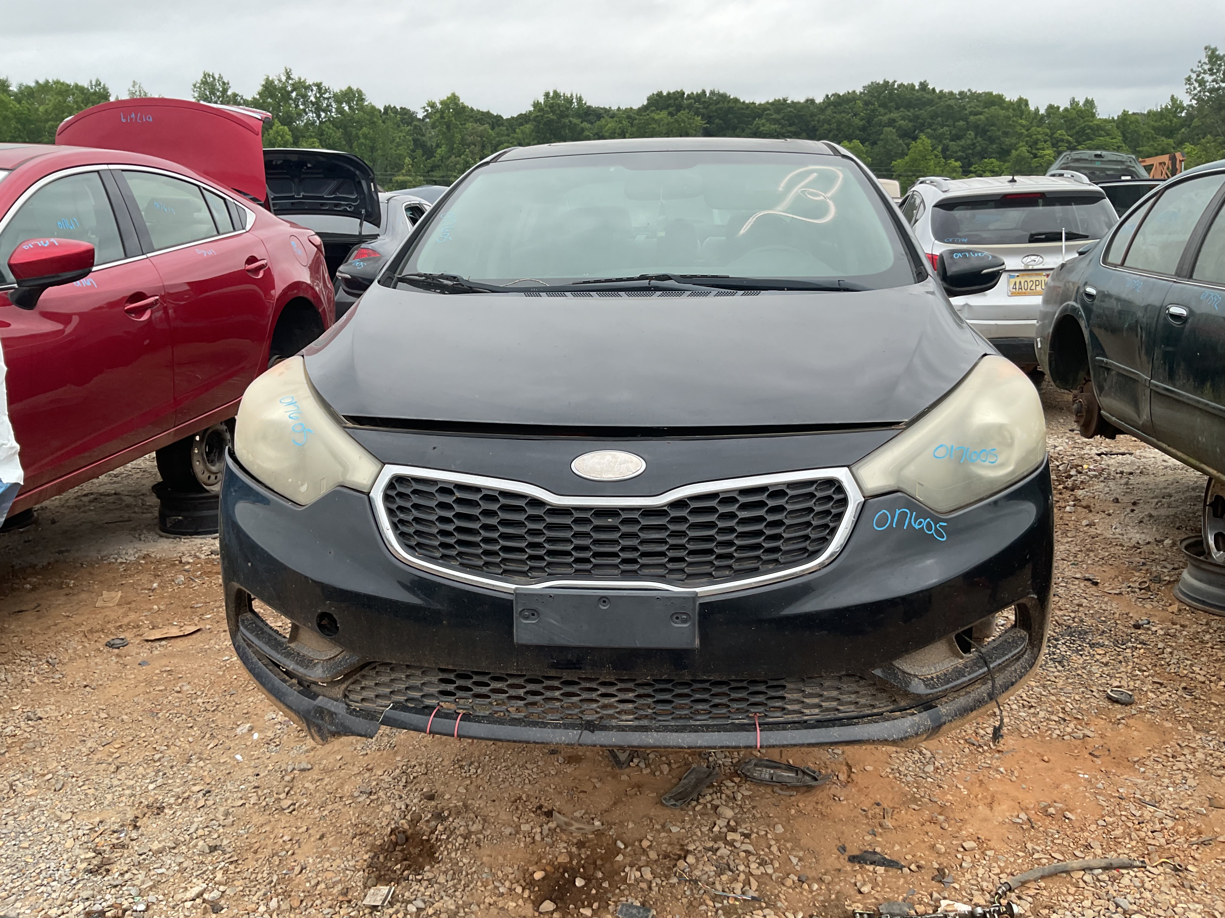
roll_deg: -0.8
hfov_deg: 61.7
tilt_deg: -13.0
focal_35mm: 29
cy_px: 459
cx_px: 612
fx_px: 1026
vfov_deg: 48.2
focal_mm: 3
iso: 16
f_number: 1.8
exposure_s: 1/613
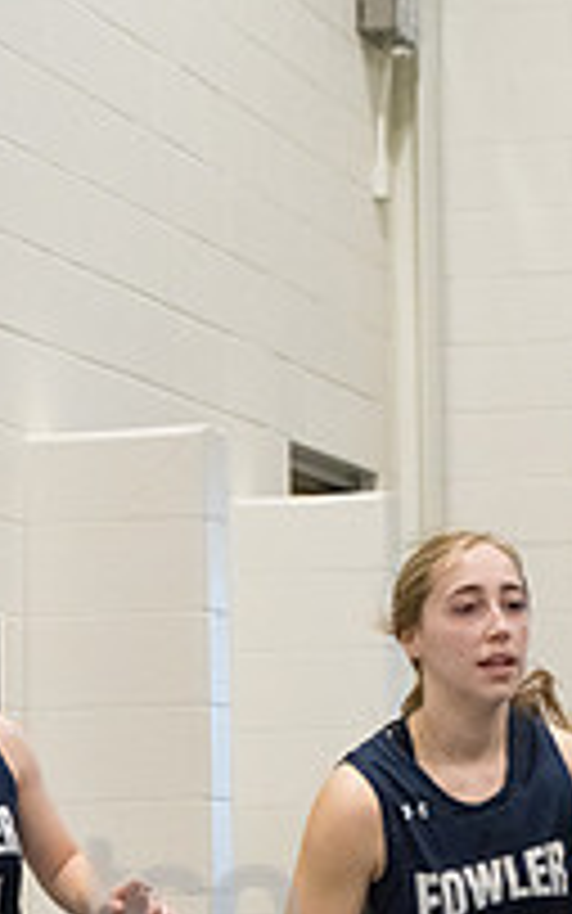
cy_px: 964
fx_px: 3938
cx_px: 194
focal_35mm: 158
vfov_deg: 13.0
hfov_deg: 8.3
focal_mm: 70
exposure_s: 1/1600
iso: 6400
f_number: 4.5
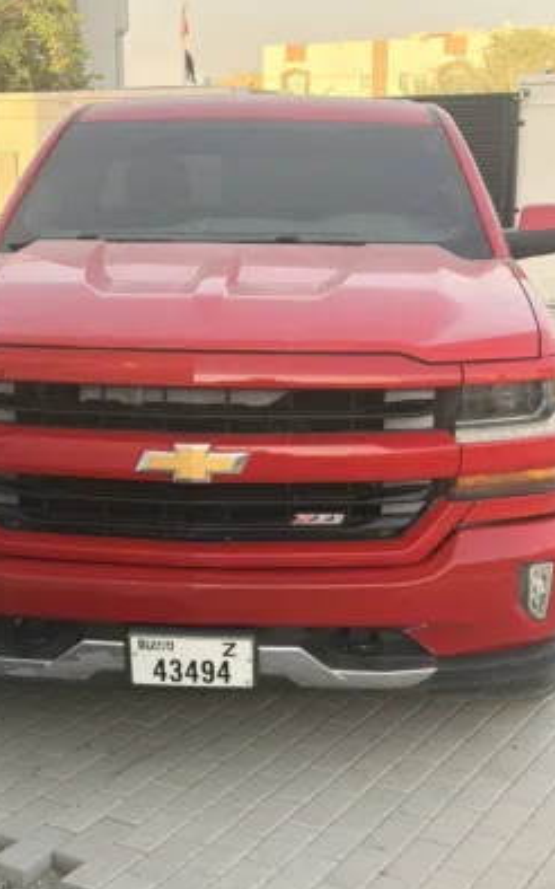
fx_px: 1356
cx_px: 253
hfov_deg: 23.1
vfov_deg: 36.3
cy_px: 447
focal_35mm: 56
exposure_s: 1/500
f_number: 1.6
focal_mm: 5.96
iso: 50
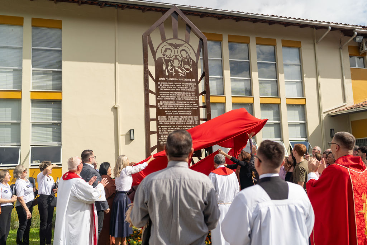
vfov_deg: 37.9
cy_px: 122
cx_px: 184
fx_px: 357
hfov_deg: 54.4
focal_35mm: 35
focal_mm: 35
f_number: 2.8
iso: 100
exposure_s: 1/3200
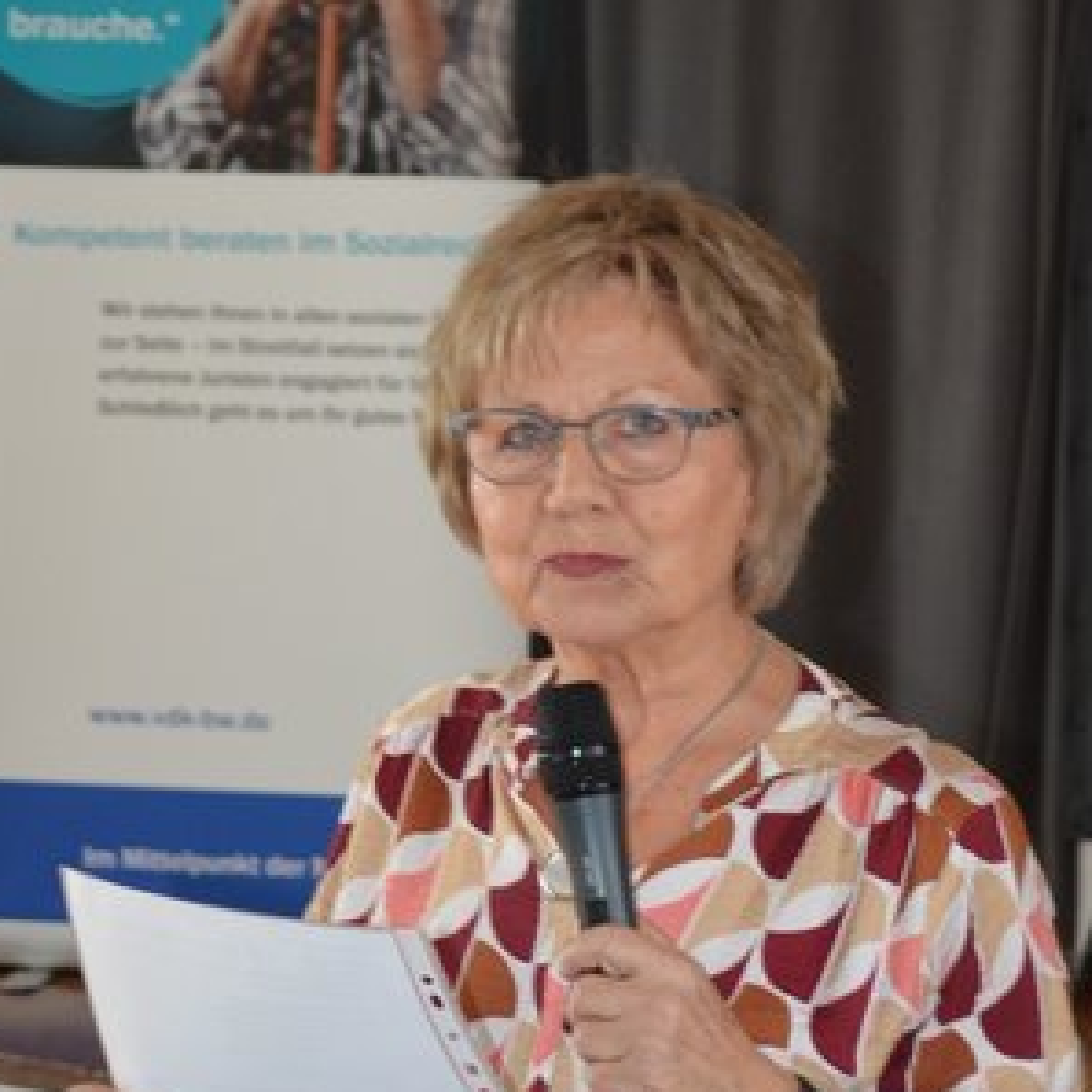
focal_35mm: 79
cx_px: 349
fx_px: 2820
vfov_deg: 21.9
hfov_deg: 21.8
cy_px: 561
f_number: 5.3
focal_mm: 40
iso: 1250
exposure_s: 1/60
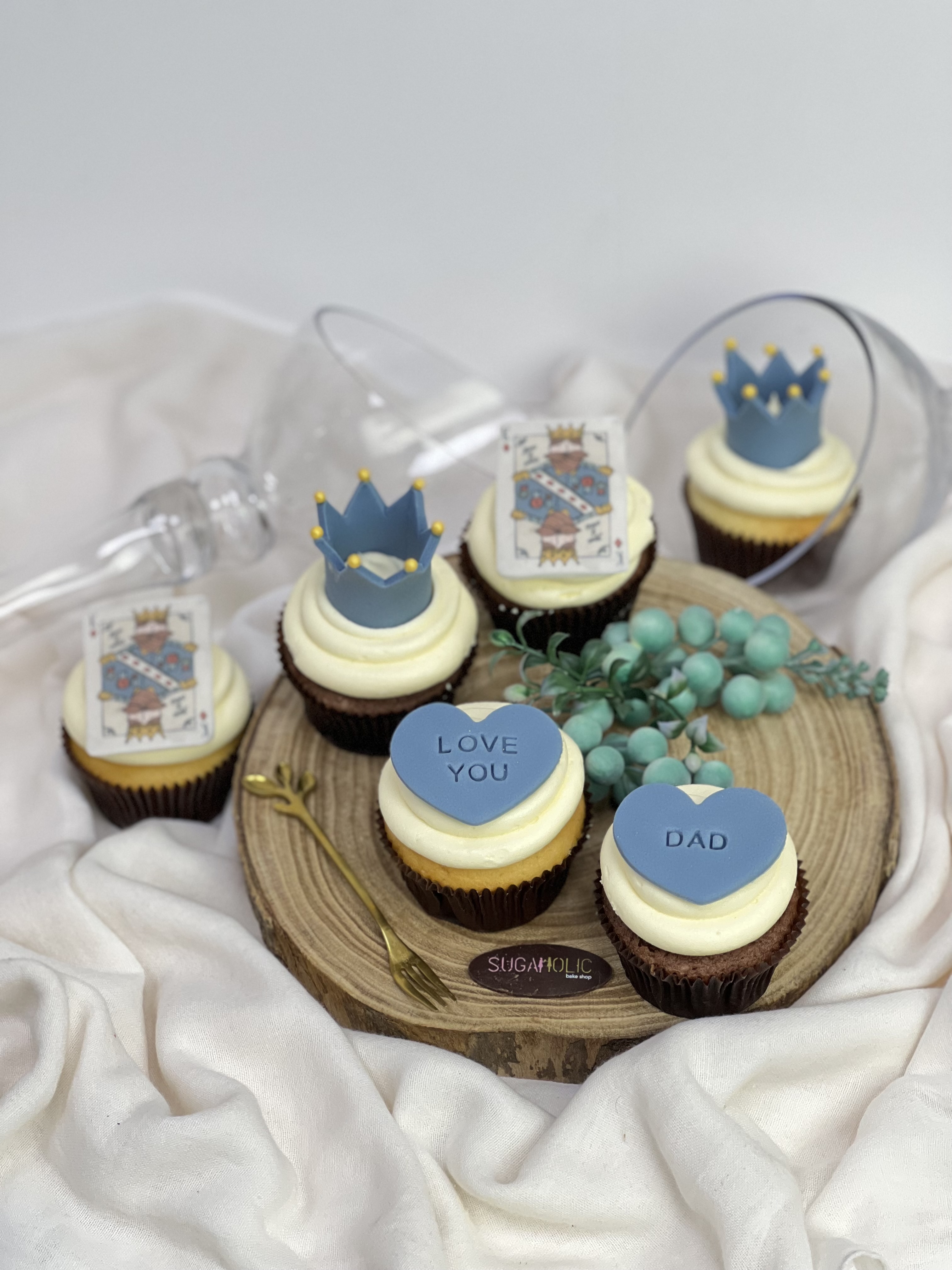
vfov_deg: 25.3
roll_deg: +1.9
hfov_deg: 19.1
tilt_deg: -41.1
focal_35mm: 77
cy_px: 635
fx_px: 2824
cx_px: 476
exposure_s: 1/100
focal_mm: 9
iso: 250
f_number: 2.8
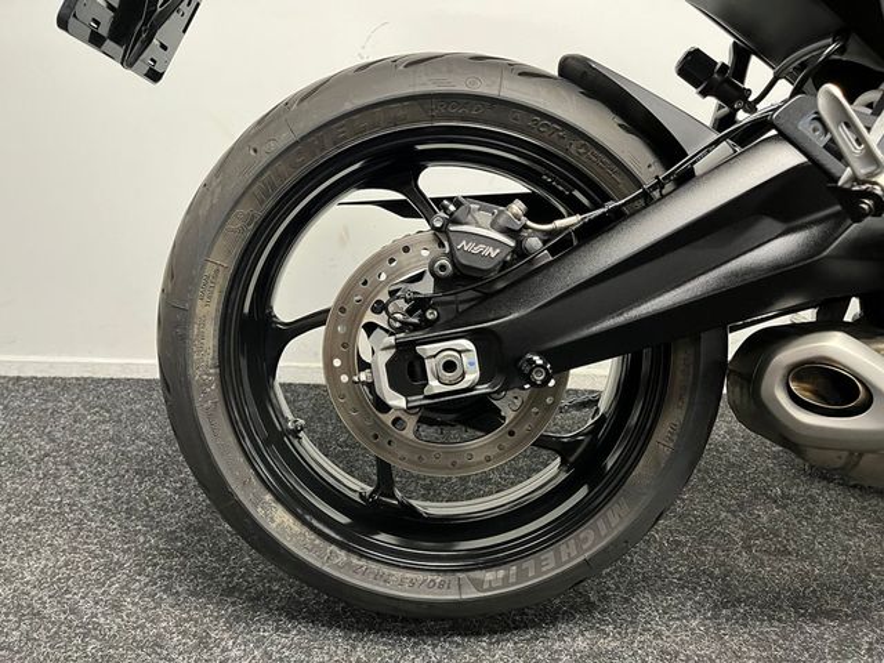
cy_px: 332
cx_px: 442
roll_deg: -2.1
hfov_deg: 67.3
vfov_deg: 53.1
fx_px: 664
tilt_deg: -14.4
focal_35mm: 26
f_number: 1.6
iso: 400
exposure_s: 1/50
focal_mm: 5.1
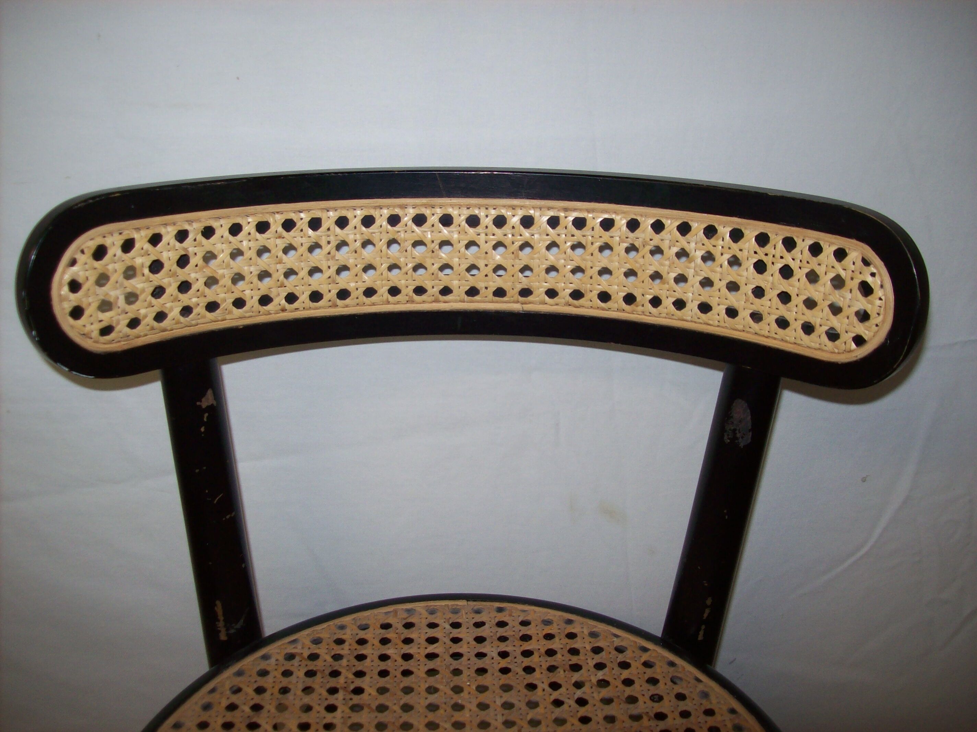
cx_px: 488
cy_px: 366
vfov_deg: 39.6
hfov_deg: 51.4
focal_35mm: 36
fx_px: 1016
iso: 80
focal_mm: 6
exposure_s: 1/64
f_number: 2.7
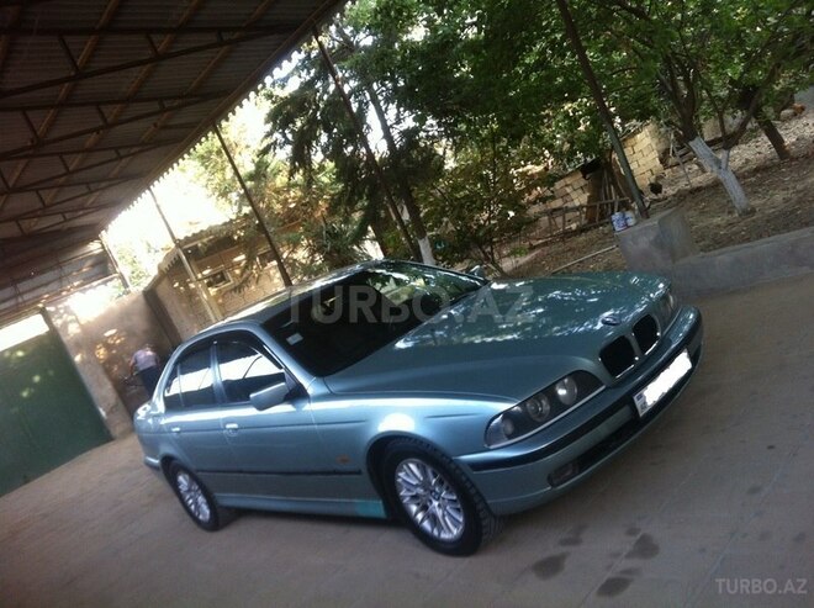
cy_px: 304
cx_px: 407
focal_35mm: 35
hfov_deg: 52.7
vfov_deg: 40.6
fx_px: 822
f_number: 2.8
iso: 100
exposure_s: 1/30
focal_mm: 3.85
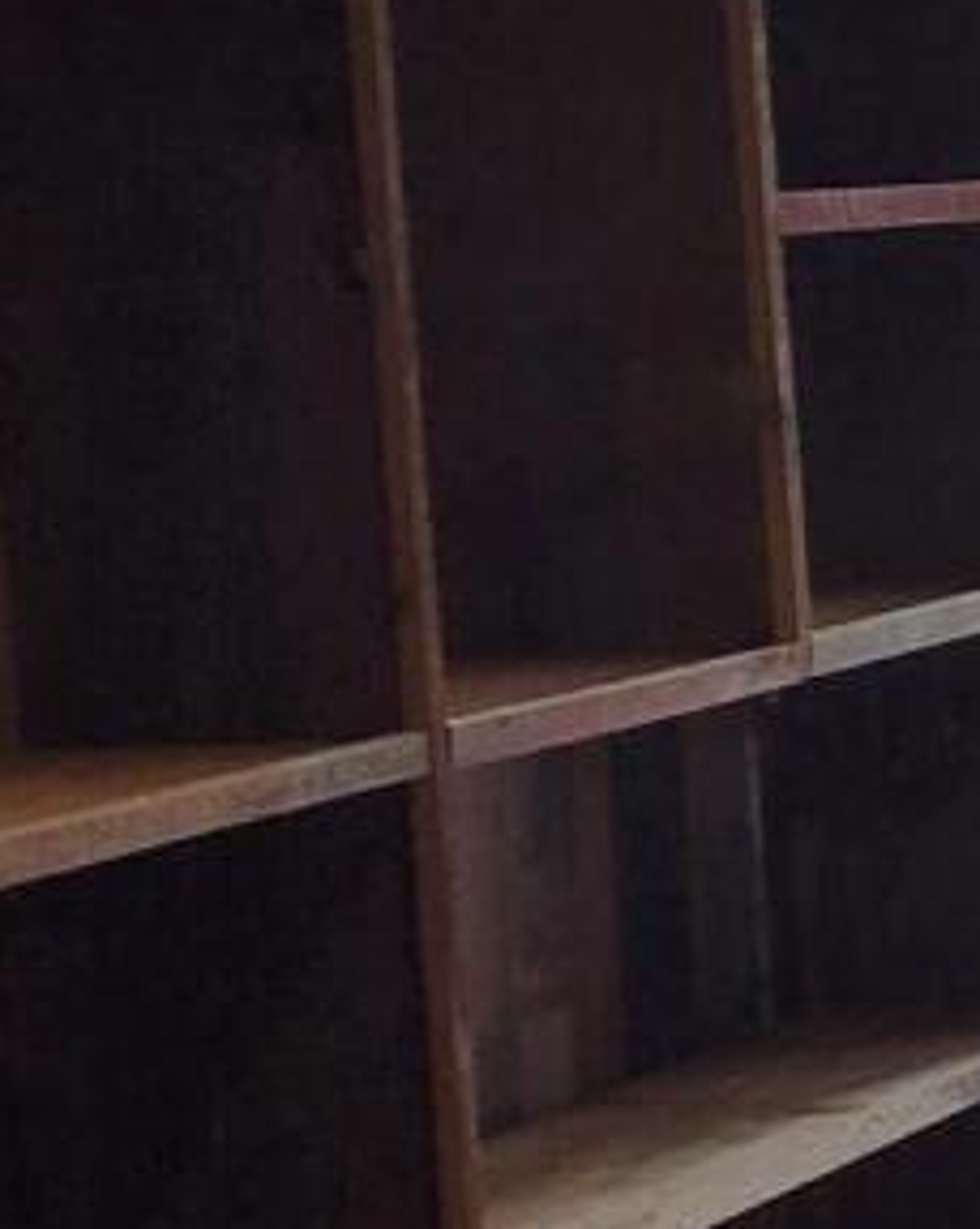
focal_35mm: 177
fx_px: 6427
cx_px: 3064
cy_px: 865
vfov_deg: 10.9
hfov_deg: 7.5
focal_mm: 5.4
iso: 64
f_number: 1.8
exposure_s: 1/120
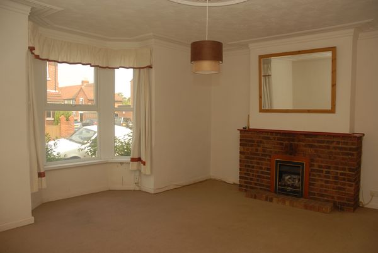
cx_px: 189
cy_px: 126
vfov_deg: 48.1
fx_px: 284
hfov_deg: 67.3
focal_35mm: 27
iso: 200
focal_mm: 18
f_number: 5
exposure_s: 1/160
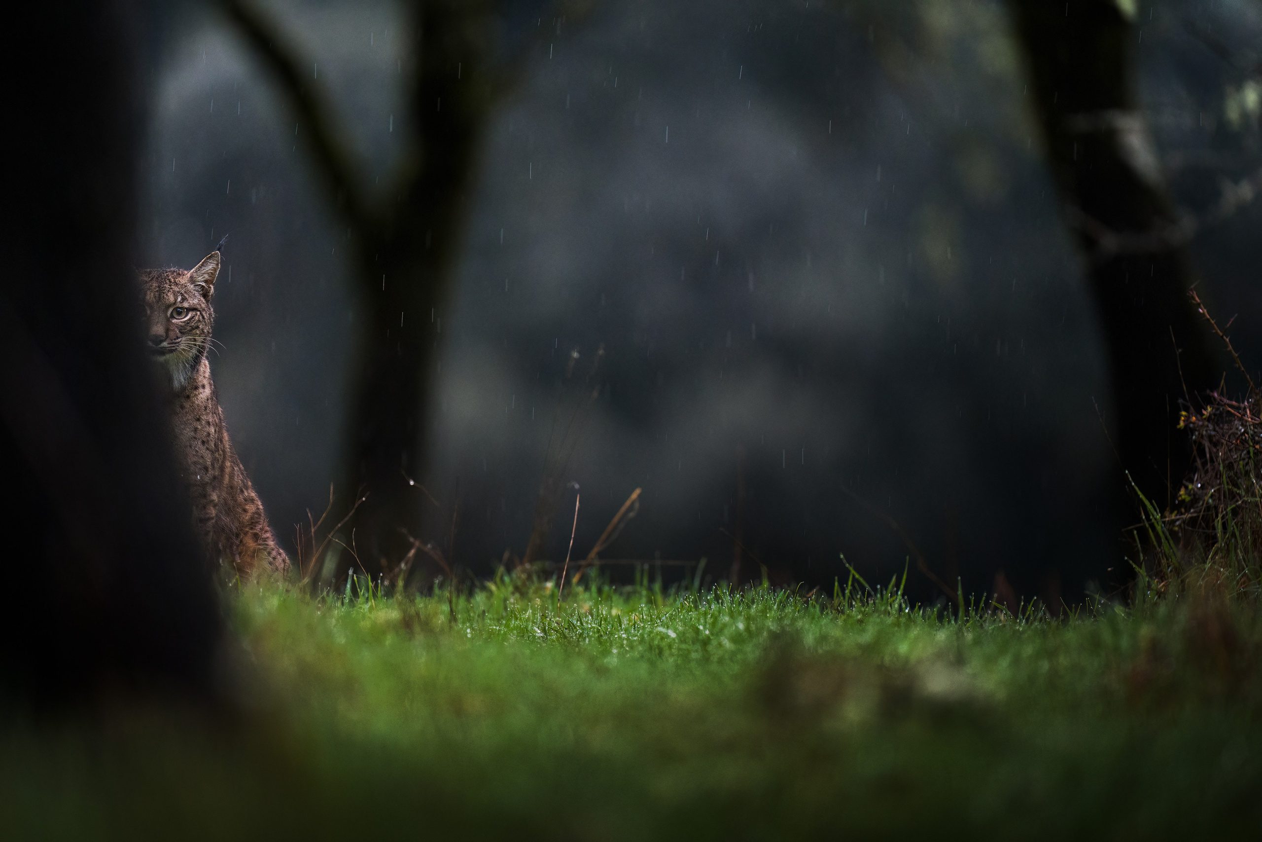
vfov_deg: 2.3
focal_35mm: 600
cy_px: 421
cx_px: 631
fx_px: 21033
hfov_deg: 3.4
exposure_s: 1/250
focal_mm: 600
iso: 10000
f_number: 4
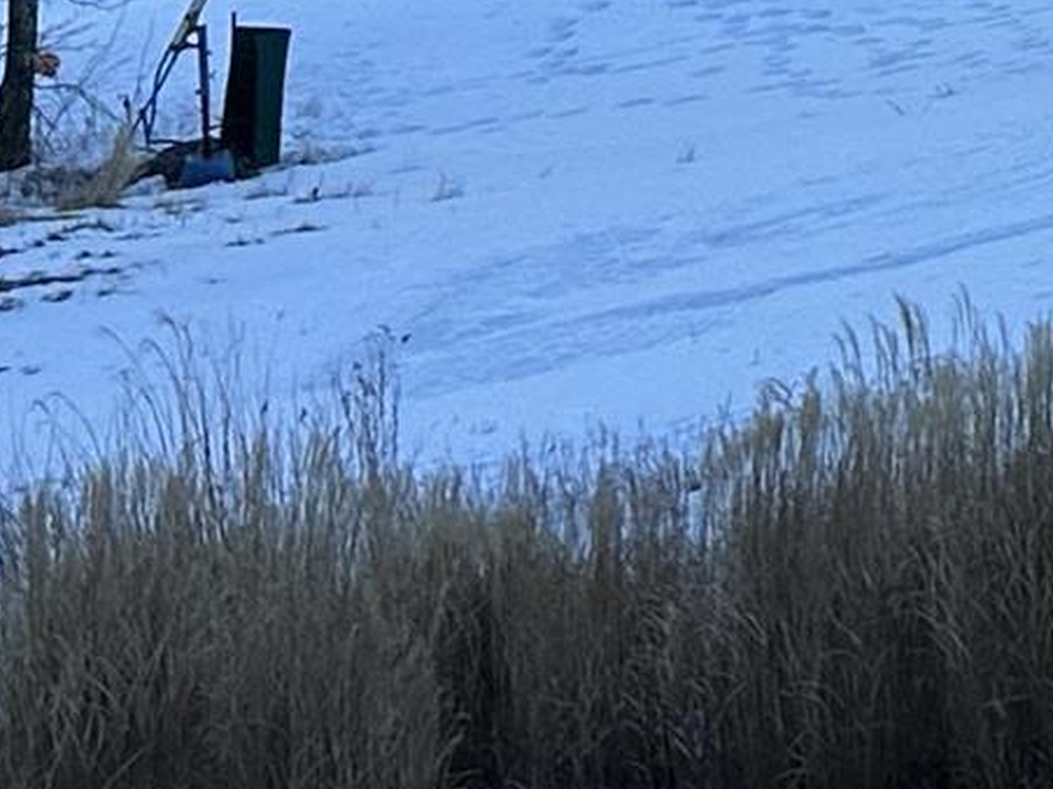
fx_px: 4958
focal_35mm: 163
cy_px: -1485
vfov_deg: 8.0
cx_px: 2465
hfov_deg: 10.5
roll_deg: -1.2
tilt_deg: -6.4
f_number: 1.78
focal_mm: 6.86
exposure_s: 1/2591
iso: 80
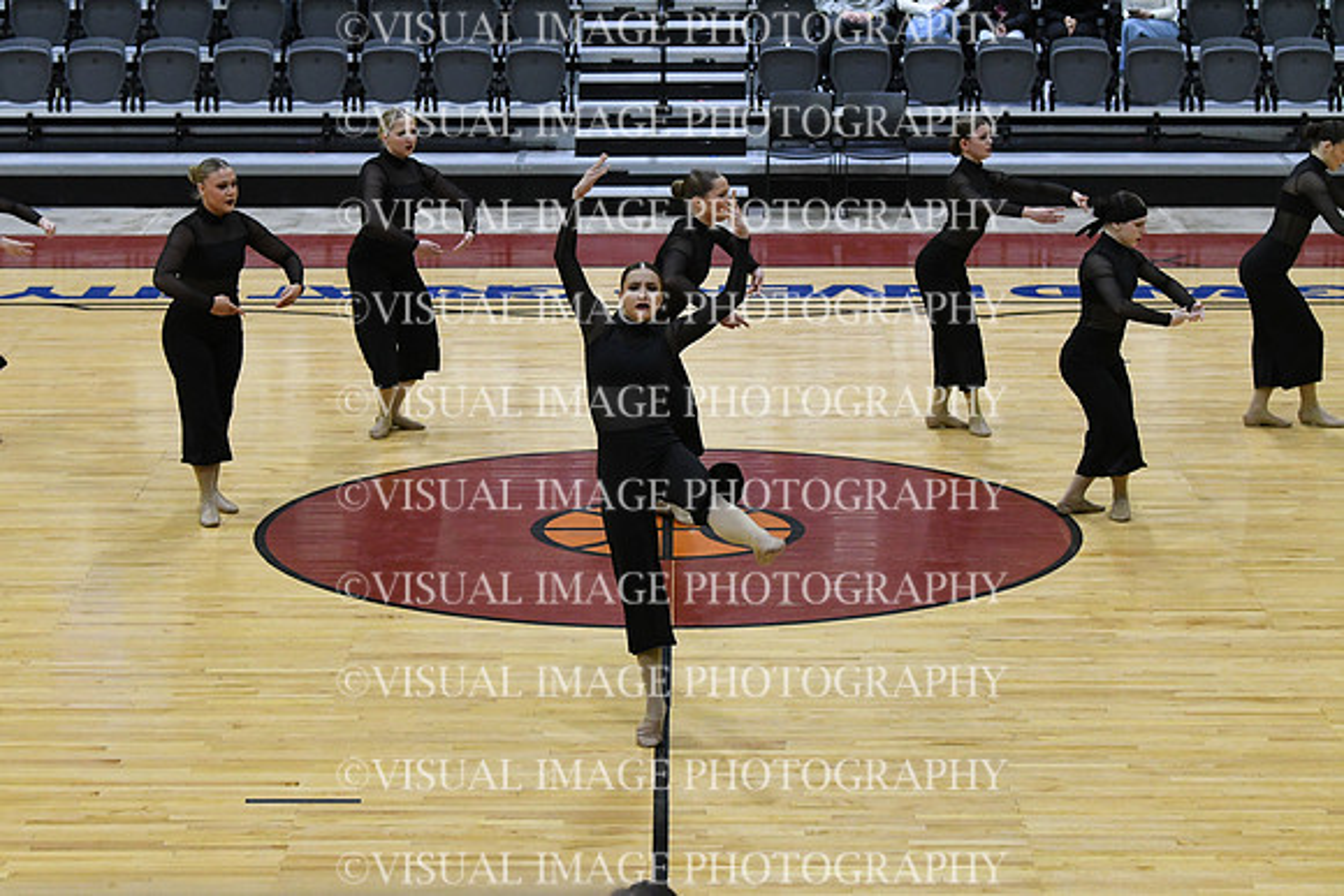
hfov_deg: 19.5
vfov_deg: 13.0
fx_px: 3921
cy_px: 448
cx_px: 672
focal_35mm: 105
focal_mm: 70
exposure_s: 1/500
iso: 5000
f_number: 4
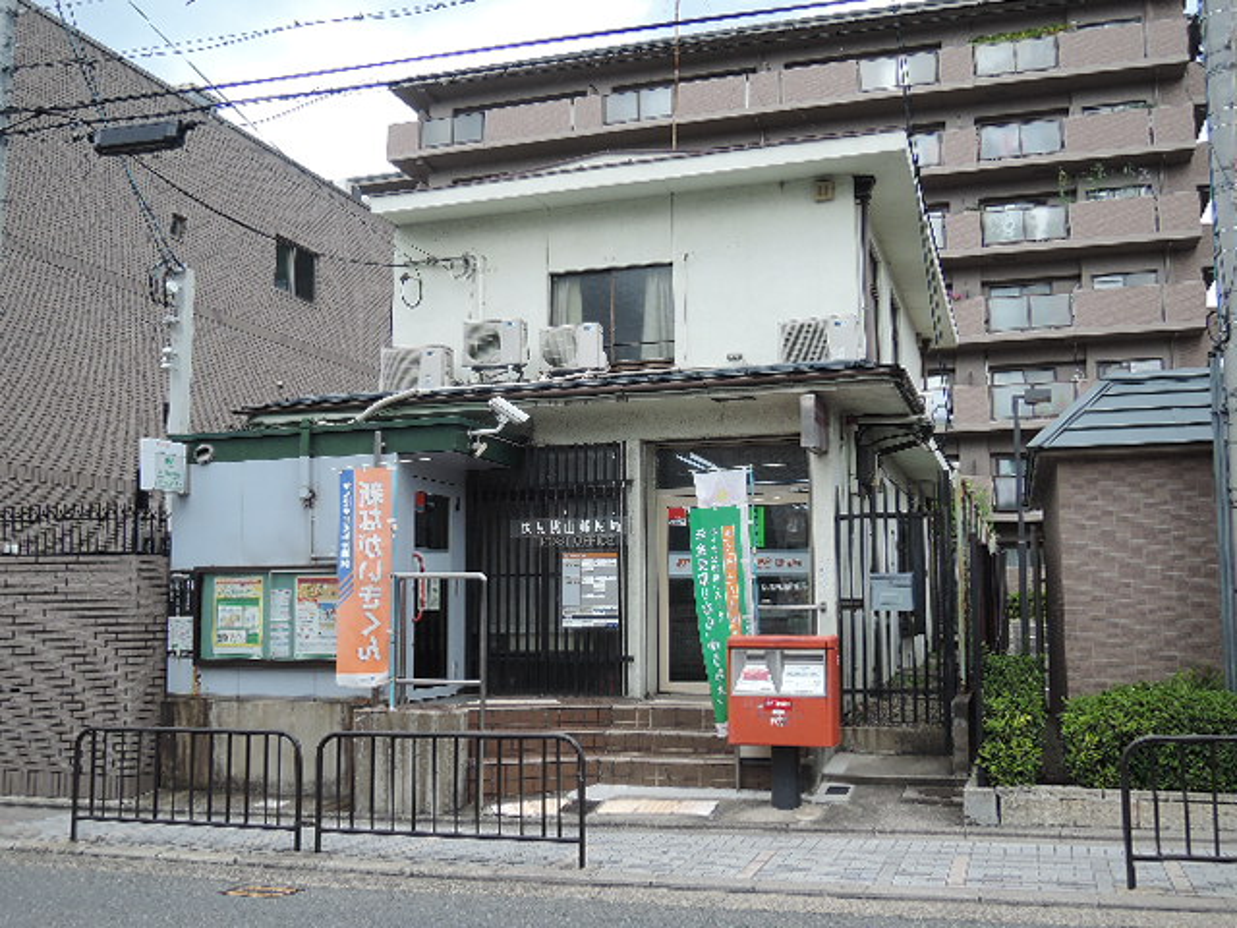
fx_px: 1251
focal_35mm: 35
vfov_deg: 40.7
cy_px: 464
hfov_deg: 52.6
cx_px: 618
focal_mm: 7.5
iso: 80
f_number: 3.5
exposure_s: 1/400
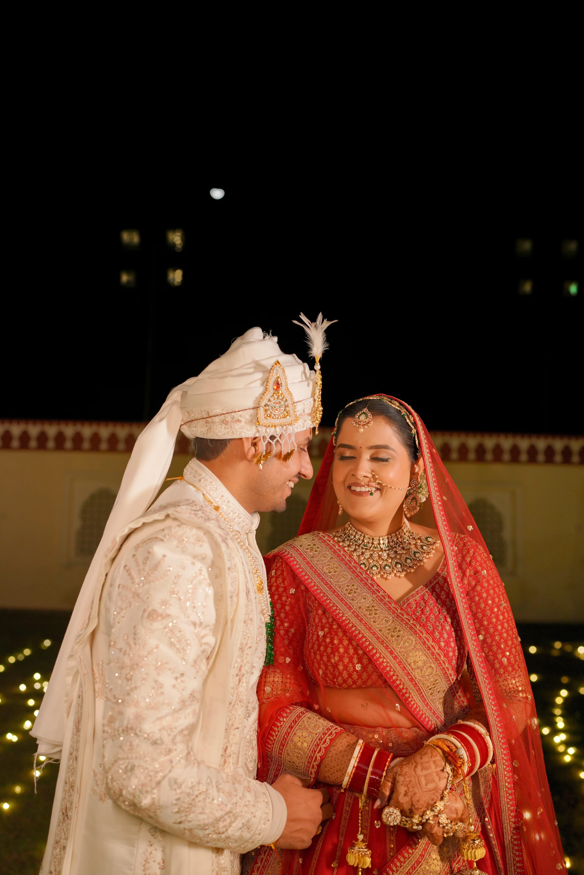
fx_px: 852
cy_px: 438
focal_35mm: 35
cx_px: 292
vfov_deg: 54.4
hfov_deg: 37.9
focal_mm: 35
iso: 500
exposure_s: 1/250
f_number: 2.5
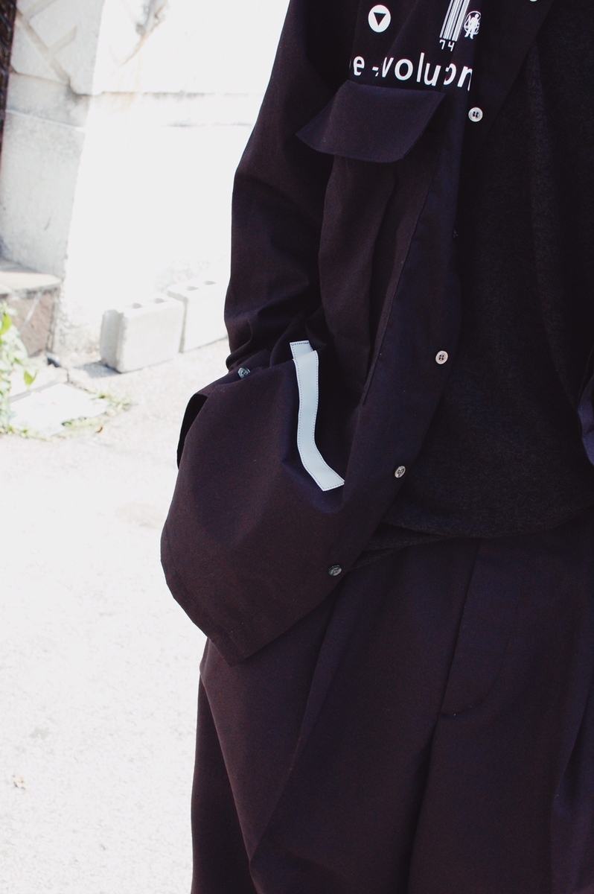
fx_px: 1302
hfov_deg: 25.7
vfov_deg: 37.9
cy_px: 447
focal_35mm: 52
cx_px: 297
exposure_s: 1/320
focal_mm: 35
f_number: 9
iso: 800
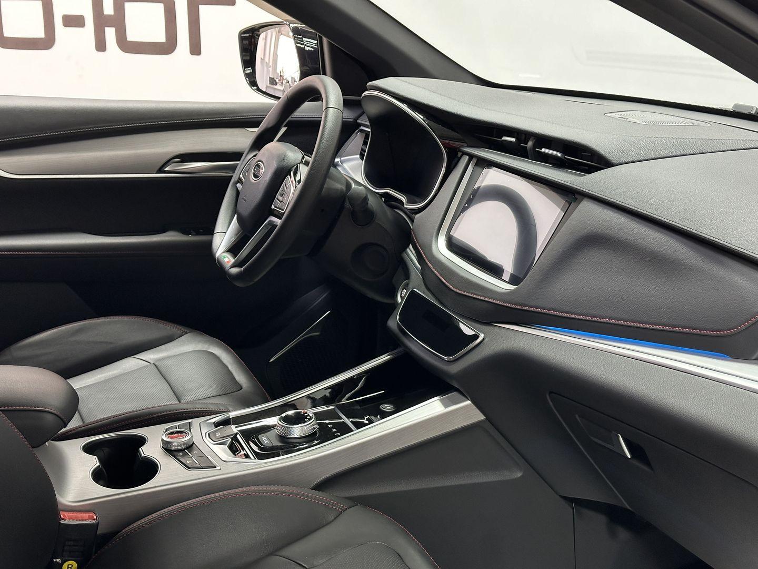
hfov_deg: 39.7
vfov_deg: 30.3
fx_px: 1051
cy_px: 284
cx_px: 379
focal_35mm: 48
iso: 250
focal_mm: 6.86
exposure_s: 1/33
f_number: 1.78
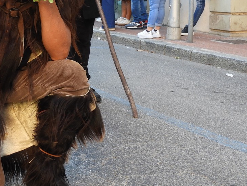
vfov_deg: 16.9
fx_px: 621
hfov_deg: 22.1
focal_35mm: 87
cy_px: 57
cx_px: 33
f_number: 3.8
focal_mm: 6.3
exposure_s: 1/50
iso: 100
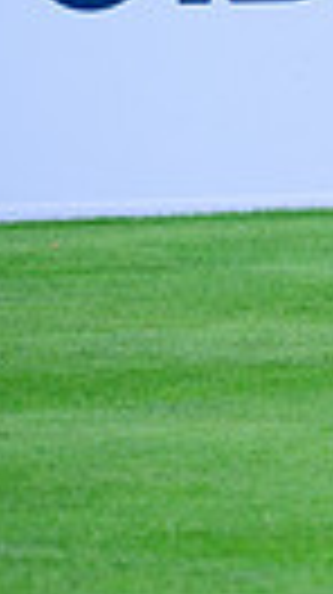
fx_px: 12716
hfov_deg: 1.5
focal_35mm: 808
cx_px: 1256
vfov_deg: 2.7
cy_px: -259
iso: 1600
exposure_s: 1/1250
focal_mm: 175
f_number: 6.3
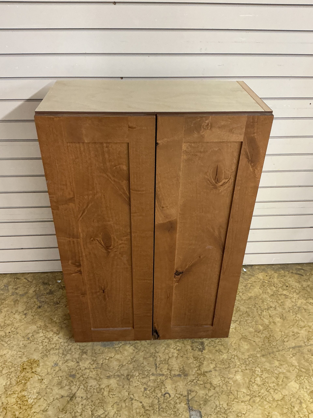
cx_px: 156
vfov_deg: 61.7
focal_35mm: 29
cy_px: 209
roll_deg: -0.6
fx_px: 350
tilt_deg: -33.8
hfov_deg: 48.2
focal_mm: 3
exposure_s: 1/60
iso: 200
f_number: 1.8
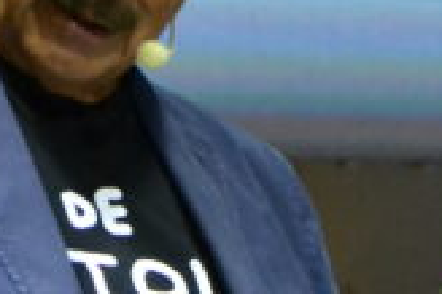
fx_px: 17969
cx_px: 396
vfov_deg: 0.9
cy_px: 344
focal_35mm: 1465
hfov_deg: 1.4
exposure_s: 1/125
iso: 2800
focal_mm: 200
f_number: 6.3
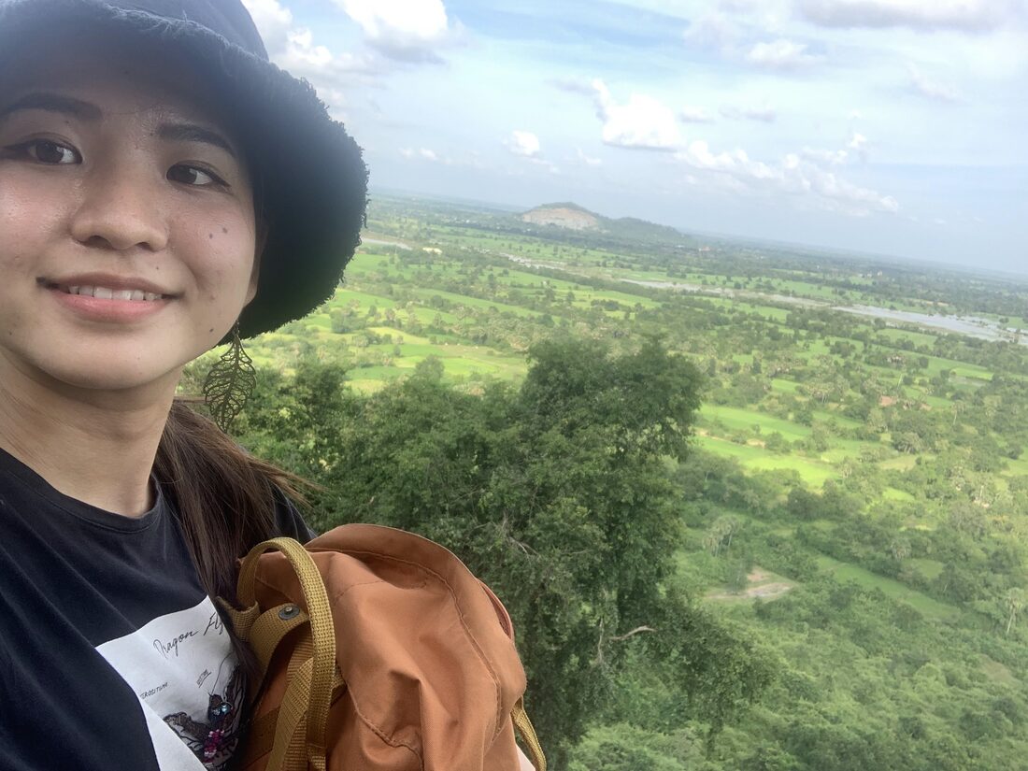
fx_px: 950
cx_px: 514
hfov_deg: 56.8
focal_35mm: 32
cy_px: 386
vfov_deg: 44.2
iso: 16
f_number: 2.2
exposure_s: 1/151
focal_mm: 2.87
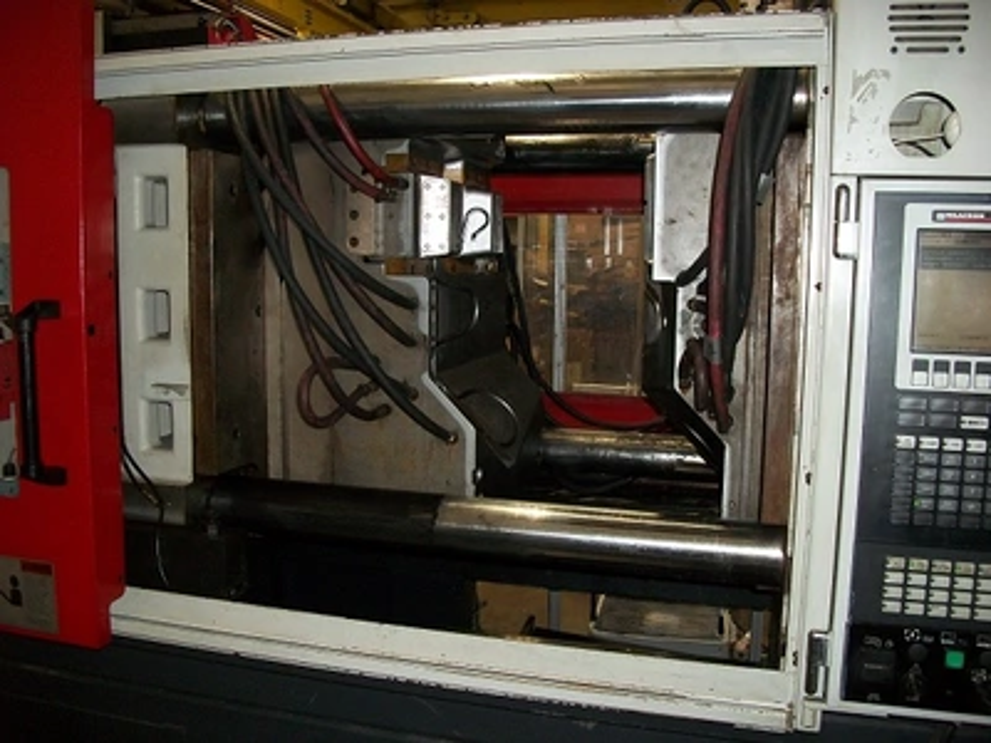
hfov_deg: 56.8
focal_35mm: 32
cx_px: 496
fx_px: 916
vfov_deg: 44.2
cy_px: 372
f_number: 2.9
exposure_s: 1/30
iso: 160
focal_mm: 5.7
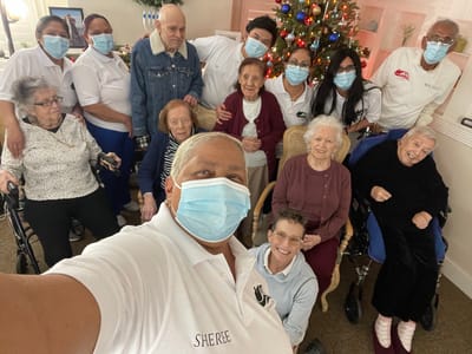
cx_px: 236
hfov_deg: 73.9
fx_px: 314
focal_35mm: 23
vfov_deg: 58.9
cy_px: 177
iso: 320
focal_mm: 2.71
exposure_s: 1/30
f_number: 2.2
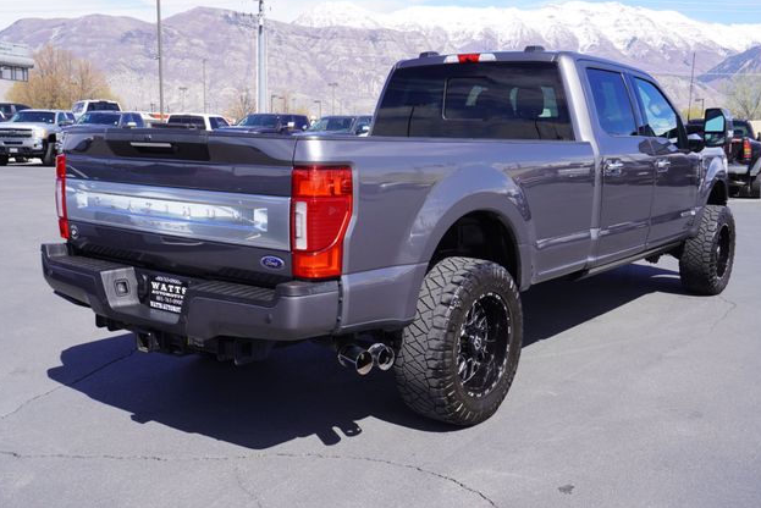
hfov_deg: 51.9
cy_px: 253
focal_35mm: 37
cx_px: 385
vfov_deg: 36.0
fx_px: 782
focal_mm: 24
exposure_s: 1/125
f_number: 9
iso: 100
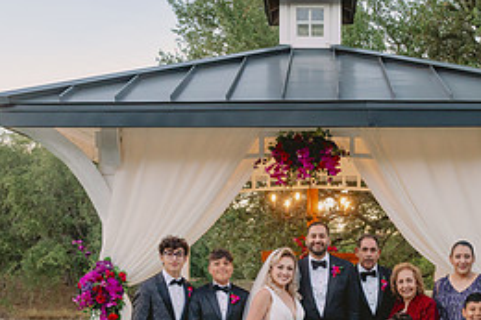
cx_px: 313
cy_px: 294
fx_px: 774
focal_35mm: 58
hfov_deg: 34.2
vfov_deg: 22.7
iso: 1250
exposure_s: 1/320
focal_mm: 26
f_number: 4.5
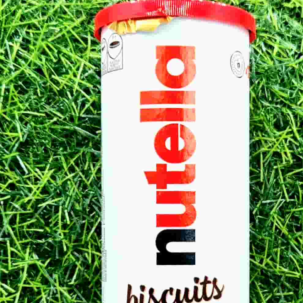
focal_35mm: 43
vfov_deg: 37.1
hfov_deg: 39.1
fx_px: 426
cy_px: 262
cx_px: 177
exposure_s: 1/526
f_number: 1.8
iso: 160
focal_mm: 5.4
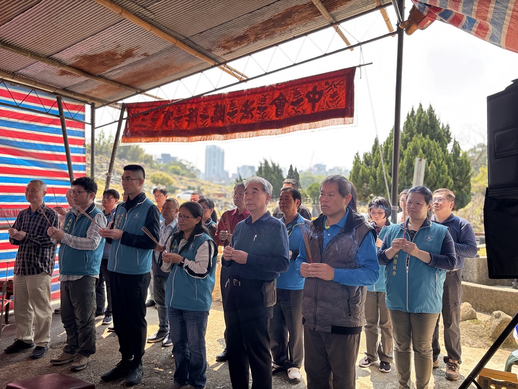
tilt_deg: +1.7
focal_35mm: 26
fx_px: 389
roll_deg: -2.0
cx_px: 259
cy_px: 194
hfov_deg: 67.3
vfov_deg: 53.1
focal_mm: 5.96
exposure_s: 1/246
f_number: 1.6
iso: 50
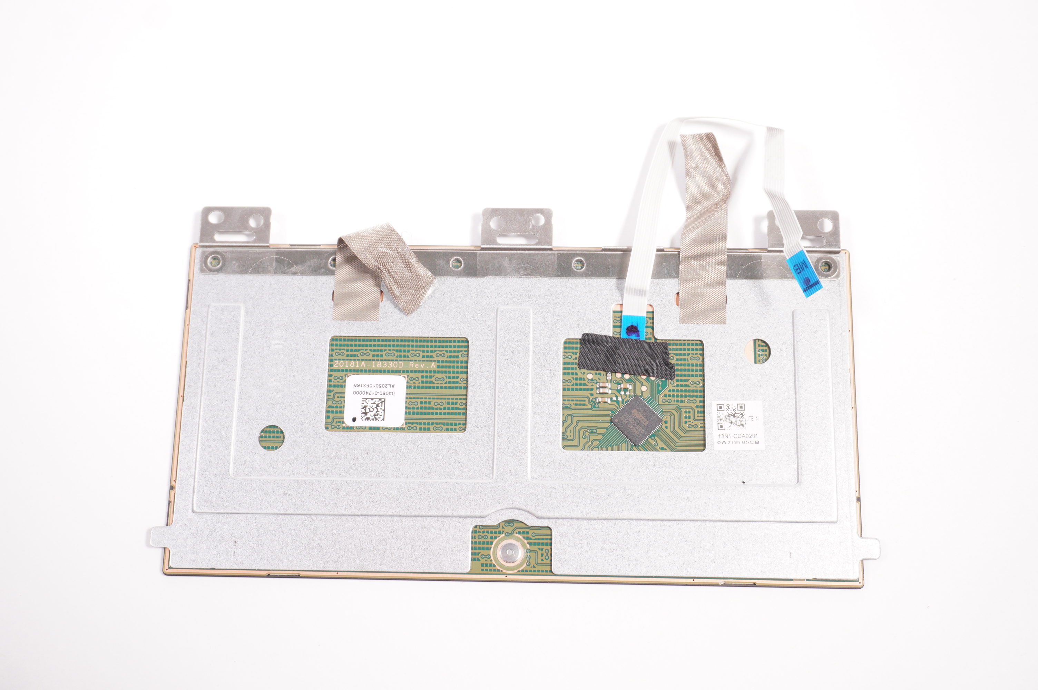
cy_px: 345
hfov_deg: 46.4
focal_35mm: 42
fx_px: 1210
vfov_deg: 31.8
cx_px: 519
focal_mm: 28
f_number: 5.6
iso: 640
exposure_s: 1/80
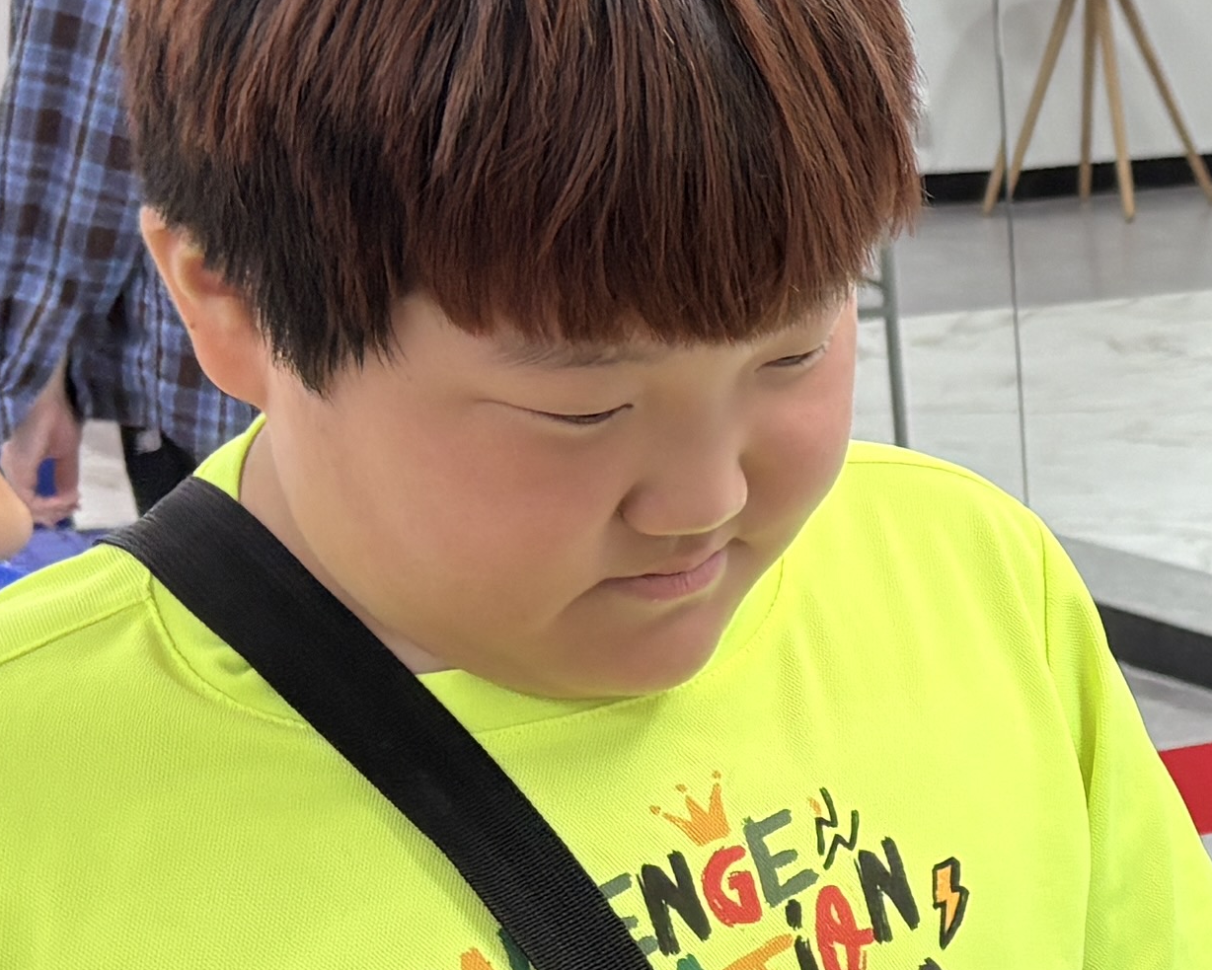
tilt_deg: -12.0
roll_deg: +0.3
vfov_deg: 13.0
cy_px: 705
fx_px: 4234
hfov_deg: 14.5
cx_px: 2128
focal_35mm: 118
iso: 80
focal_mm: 5.96
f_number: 1.6
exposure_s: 1/120
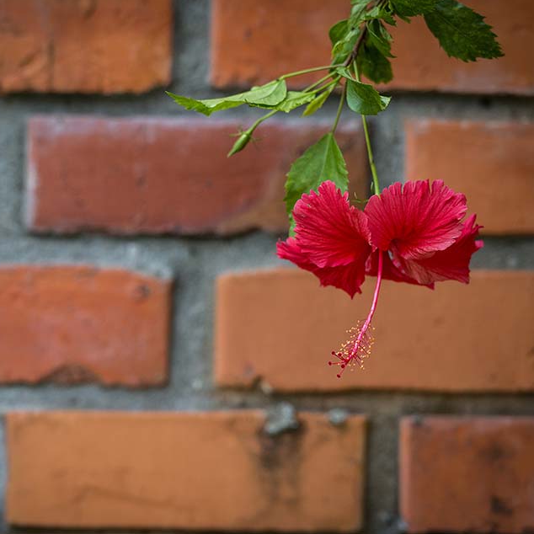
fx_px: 3927
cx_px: 202
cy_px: 266
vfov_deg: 7.8
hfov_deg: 7.8
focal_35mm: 225
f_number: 4
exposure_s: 1/2000
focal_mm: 175
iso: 640
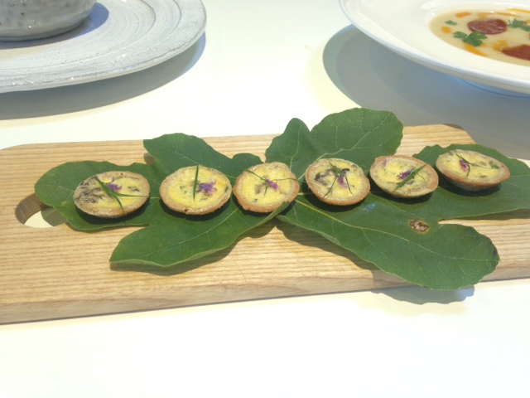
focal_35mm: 33
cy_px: 199
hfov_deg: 55.4
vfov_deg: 42.9
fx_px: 505
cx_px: 265
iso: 80
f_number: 2.4
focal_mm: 4.12
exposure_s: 1/20
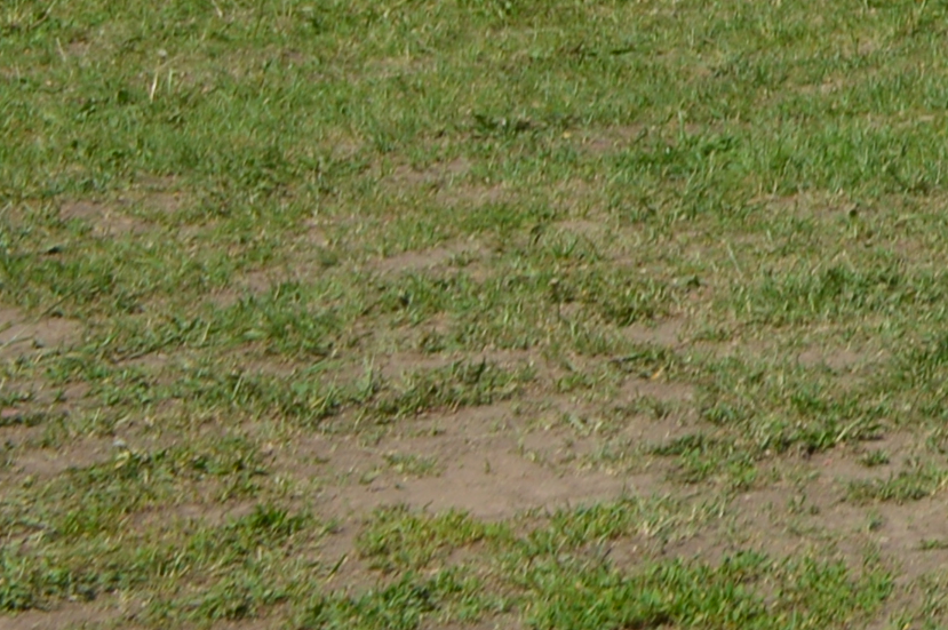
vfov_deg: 5.4
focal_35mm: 245
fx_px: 6445
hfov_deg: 7.6
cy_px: -975
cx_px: 2558
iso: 100
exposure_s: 1/320
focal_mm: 30
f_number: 8
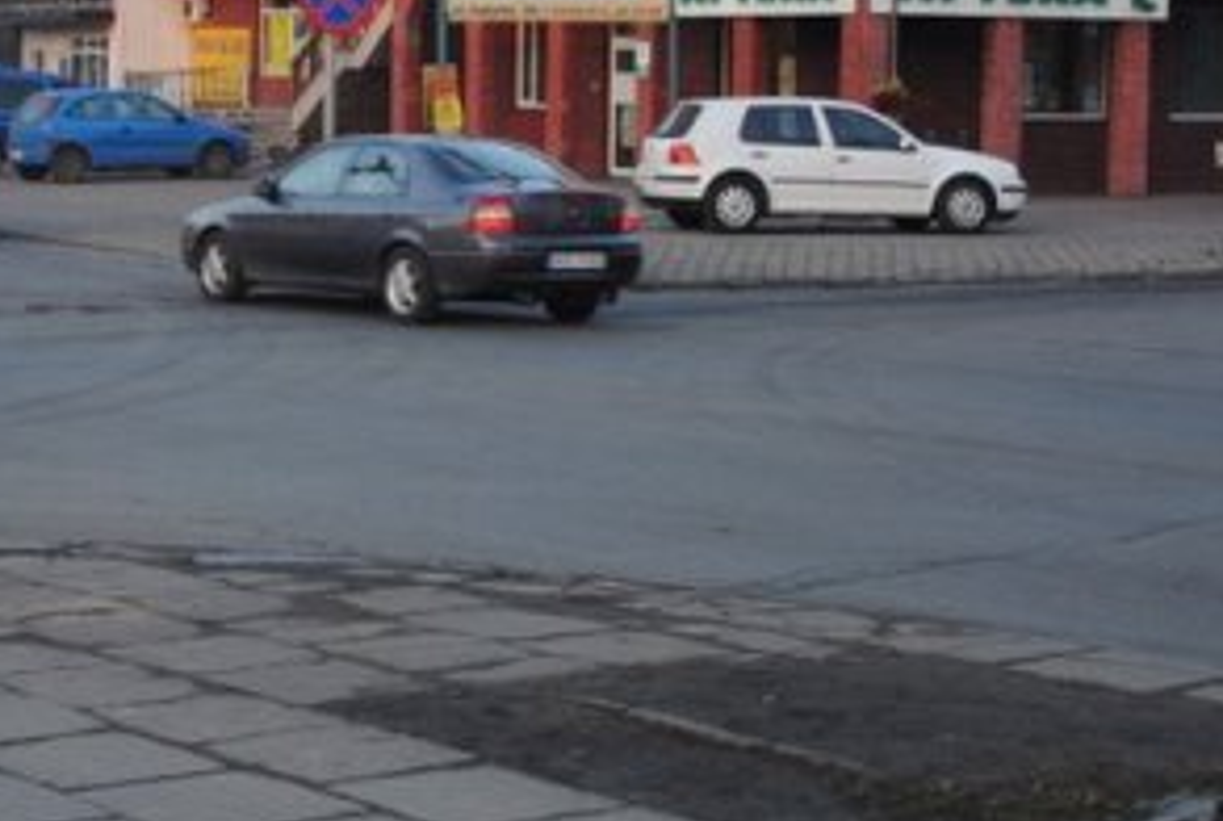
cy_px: 157
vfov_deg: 14.8
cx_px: 360
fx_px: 3132
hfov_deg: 22.0
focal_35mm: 92
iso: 250
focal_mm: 28
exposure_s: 1/125
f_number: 4
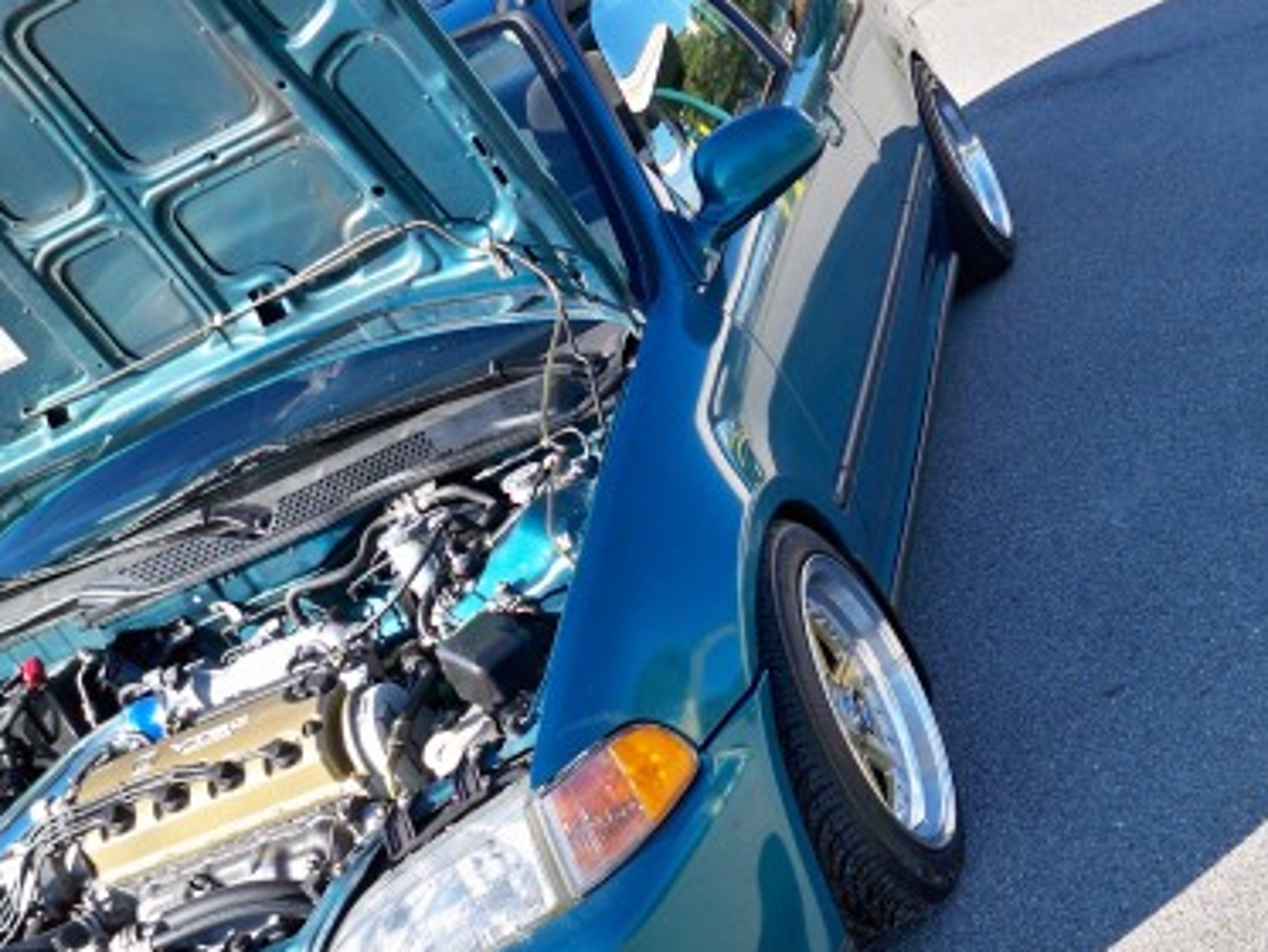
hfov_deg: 31.9
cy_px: 547
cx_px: 863
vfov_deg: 24.4
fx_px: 2199
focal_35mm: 60
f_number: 3.1
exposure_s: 1/250
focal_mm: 6.3
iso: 64
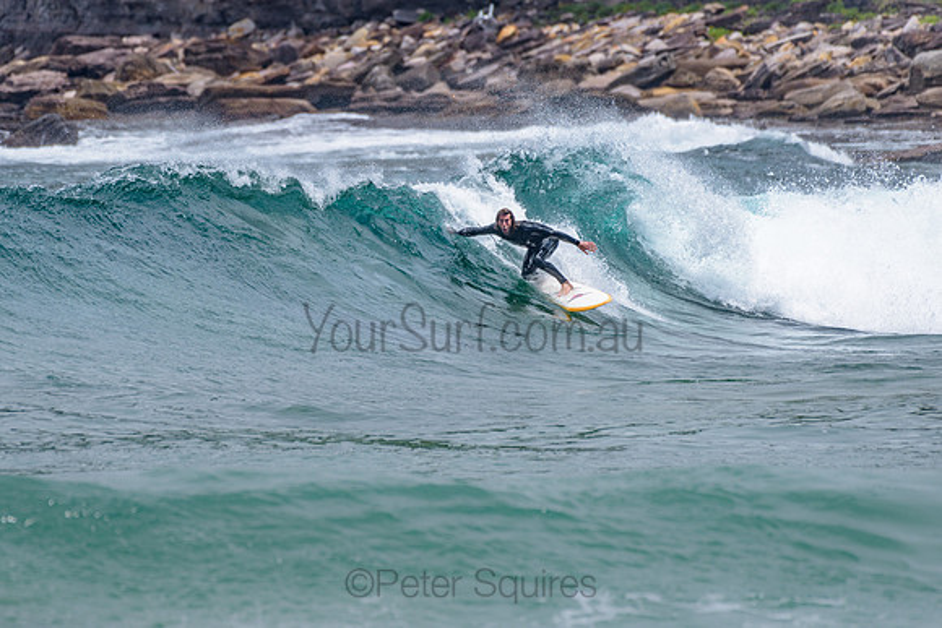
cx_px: 365
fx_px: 16036
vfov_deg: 2.2
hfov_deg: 3.4
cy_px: 270
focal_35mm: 613
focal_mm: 500
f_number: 5.6
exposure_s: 1/2000
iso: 200
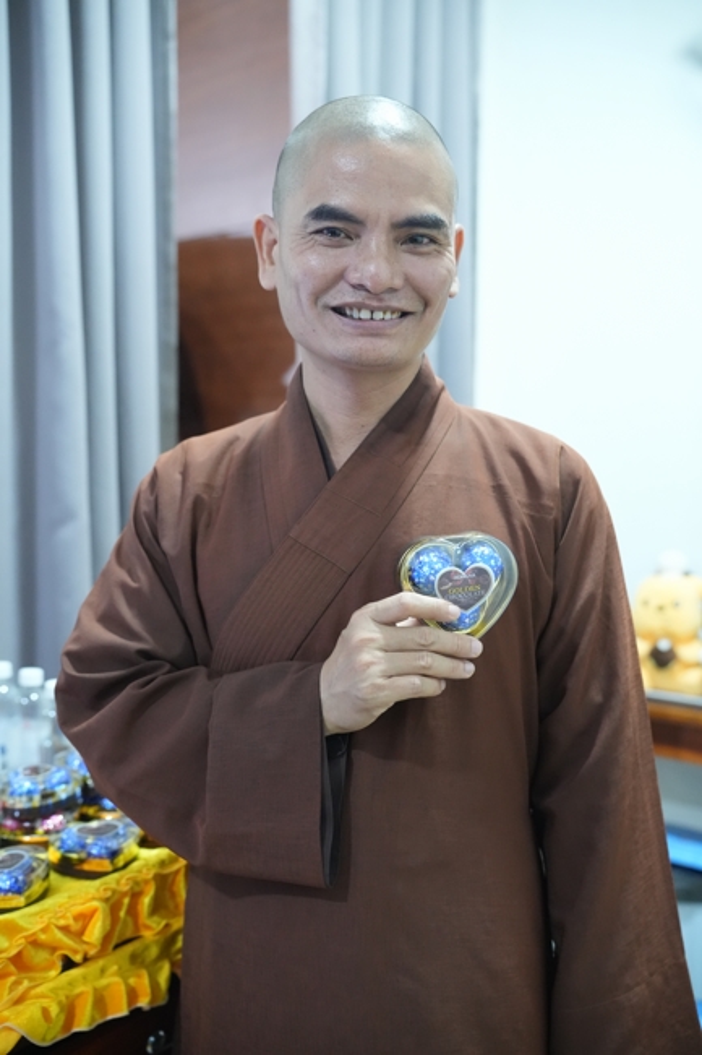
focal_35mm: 35
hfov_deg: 37.8
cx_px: 351
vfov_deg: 54.4
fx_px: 1024
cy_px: 528
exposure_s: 1/125
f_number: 2.8
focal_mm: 35
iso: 6400
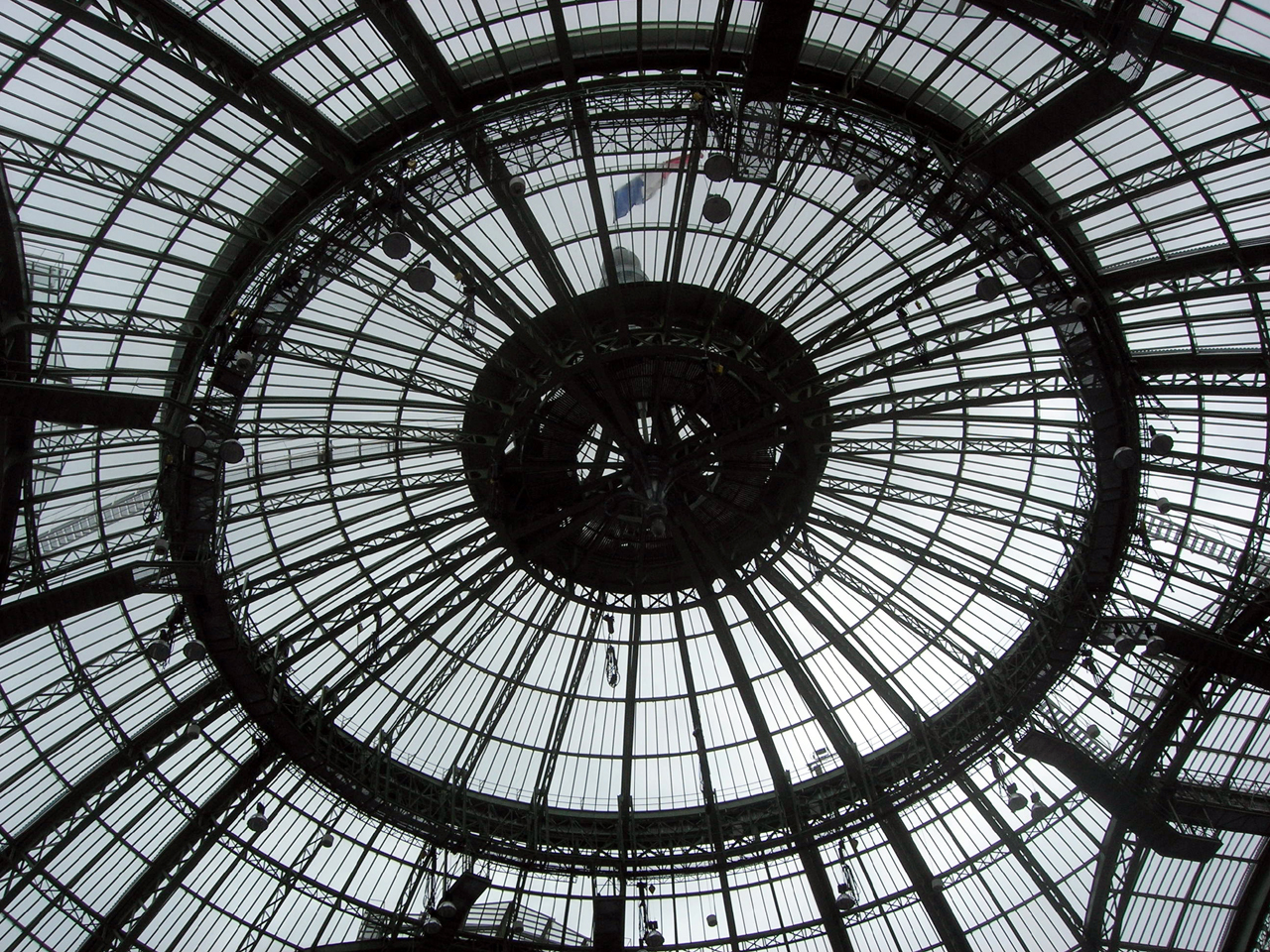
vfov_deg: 37.7
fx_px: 1394
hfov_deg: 49.0
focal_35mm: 38
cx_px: 635
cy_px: 476
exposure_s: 1/570
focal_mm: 7.8
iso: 64
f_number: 4.8
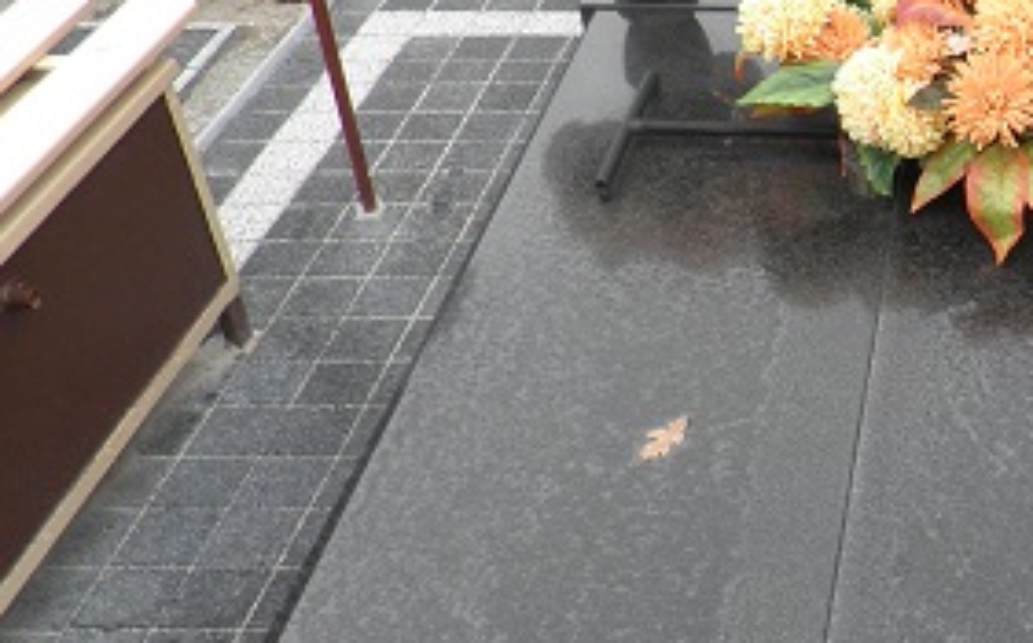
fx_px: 1631
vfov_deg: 22.2
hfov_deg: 31.0
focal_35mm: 58
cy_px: 231
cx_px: 1154
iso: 64
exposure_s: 1/125
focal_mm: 4.3
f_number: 3.3
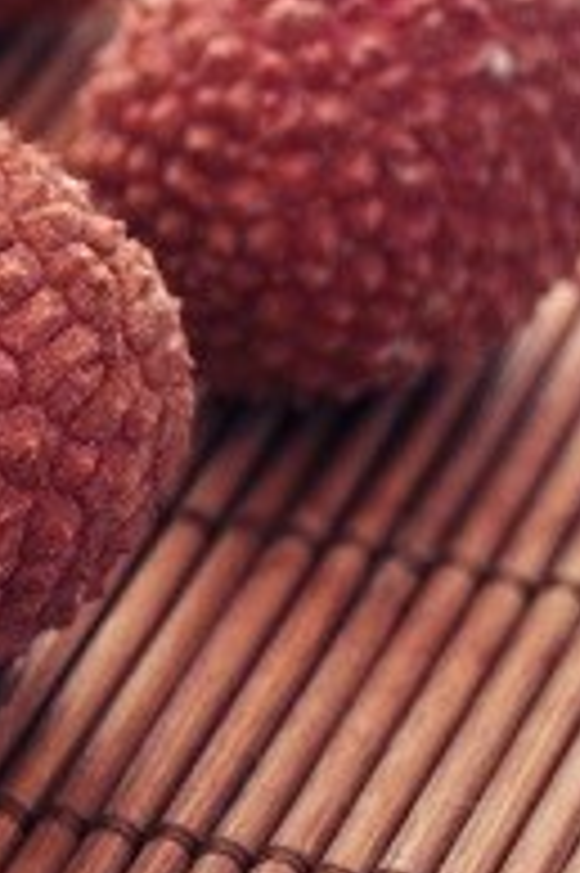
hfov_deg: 3.6
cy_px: -117
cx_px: -1191
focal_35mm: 371
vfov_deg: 5.5
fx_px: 8981
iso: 200
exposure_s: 1/160
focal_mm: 60
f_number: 8
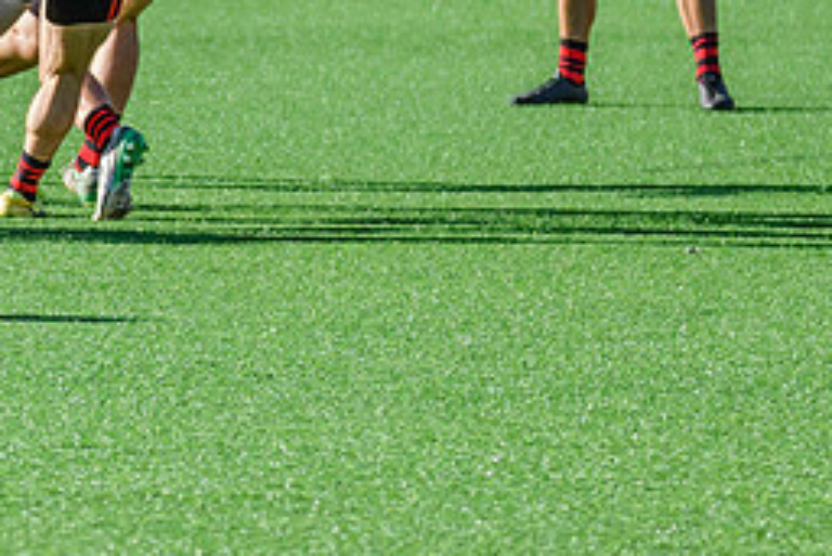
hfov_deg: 3.8
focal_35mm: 544
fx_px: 12579
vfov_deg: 2.5
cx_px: 74
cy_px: -66
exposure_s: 1/2000
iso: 800
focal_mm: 150
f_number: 5.6
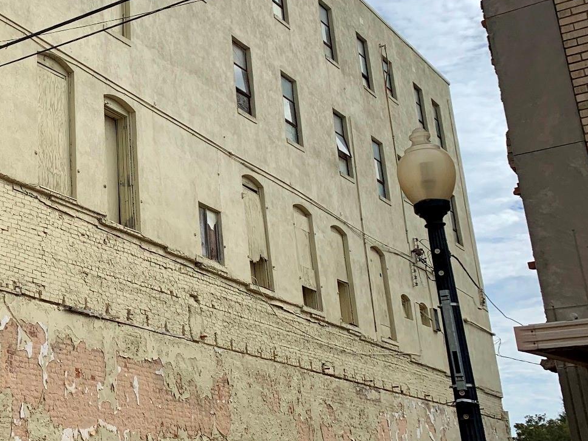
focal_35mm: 55
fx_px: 934
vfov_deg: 26.4
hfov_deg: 32.2
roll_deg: -0.3
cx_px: 0
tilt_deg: +21.4
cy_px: 157
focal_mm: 4.25
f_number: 1.8
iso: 25
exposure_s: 1/2611
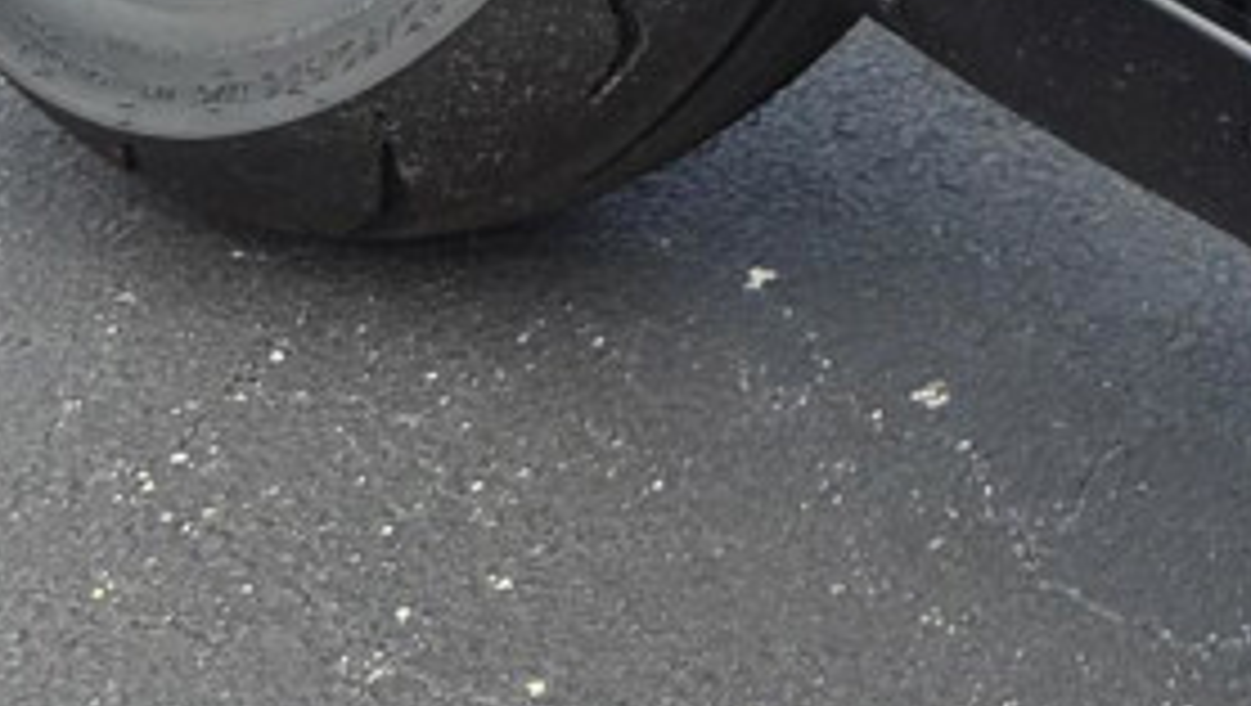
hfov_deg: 19.8
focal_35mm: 96
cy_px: -850
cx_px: 1762
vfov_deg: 11.1
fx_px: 3188
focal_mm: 5.4
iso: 80
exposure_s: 1/3224
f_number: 1.8
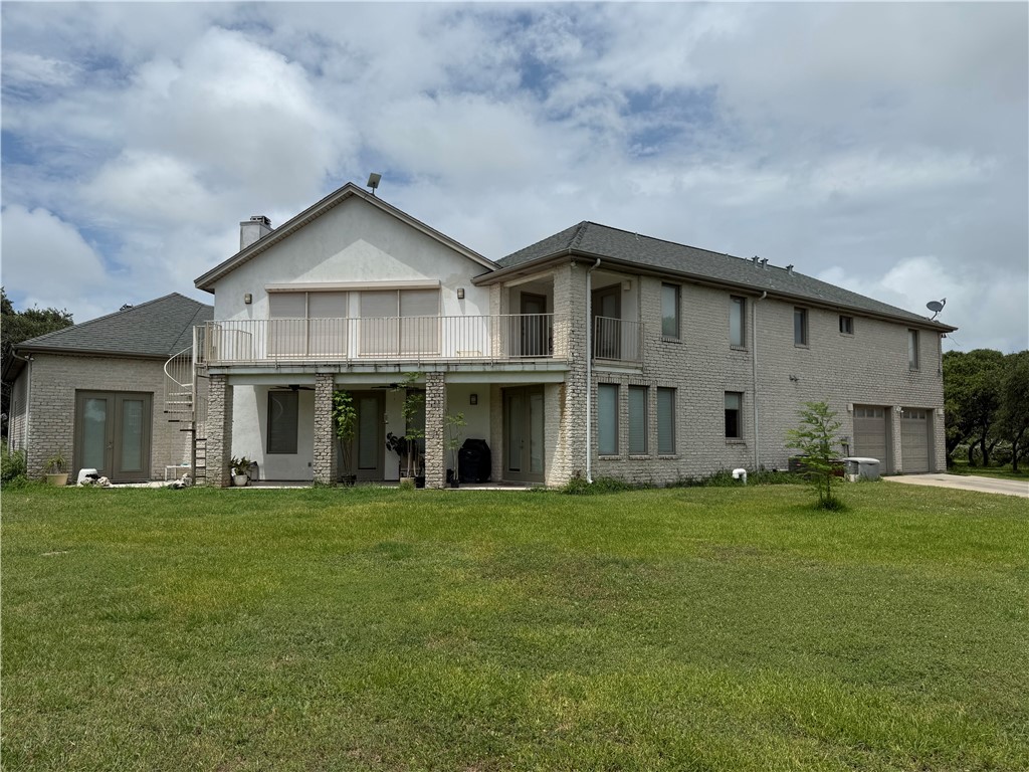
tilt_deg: +3.4
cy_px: 386
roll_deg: +0.7
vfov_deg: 56.8
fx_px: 713
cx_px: 514
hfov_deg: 71.6
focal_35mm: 24
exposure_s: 1/9091
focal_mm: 6.76
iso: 80
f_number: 1.78
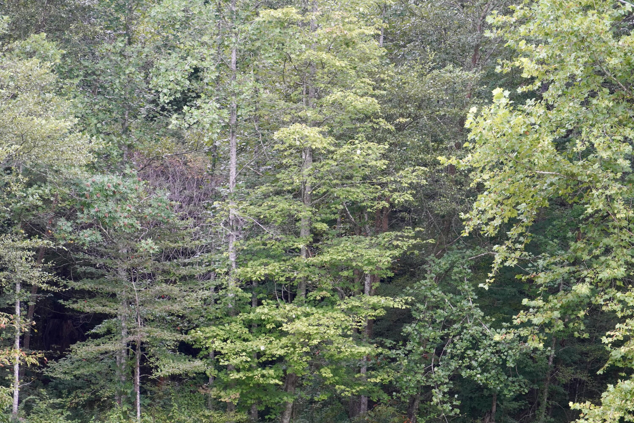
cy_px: 212
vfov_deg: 11.0
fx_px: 2192
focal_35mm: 124
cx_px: 317
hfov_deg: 16.5
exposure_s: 1/160
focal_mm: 83
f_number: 5.6
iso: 800
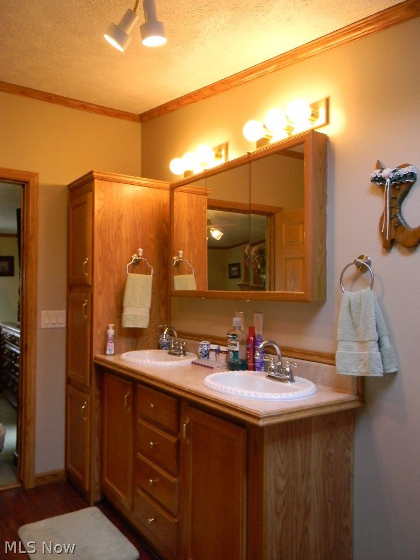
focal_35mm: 28
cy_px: 280
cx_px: 210
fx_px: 453
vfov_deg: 63.4
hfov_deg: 49.7
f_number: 3.5
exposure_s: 1/30
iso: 305
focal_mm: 5
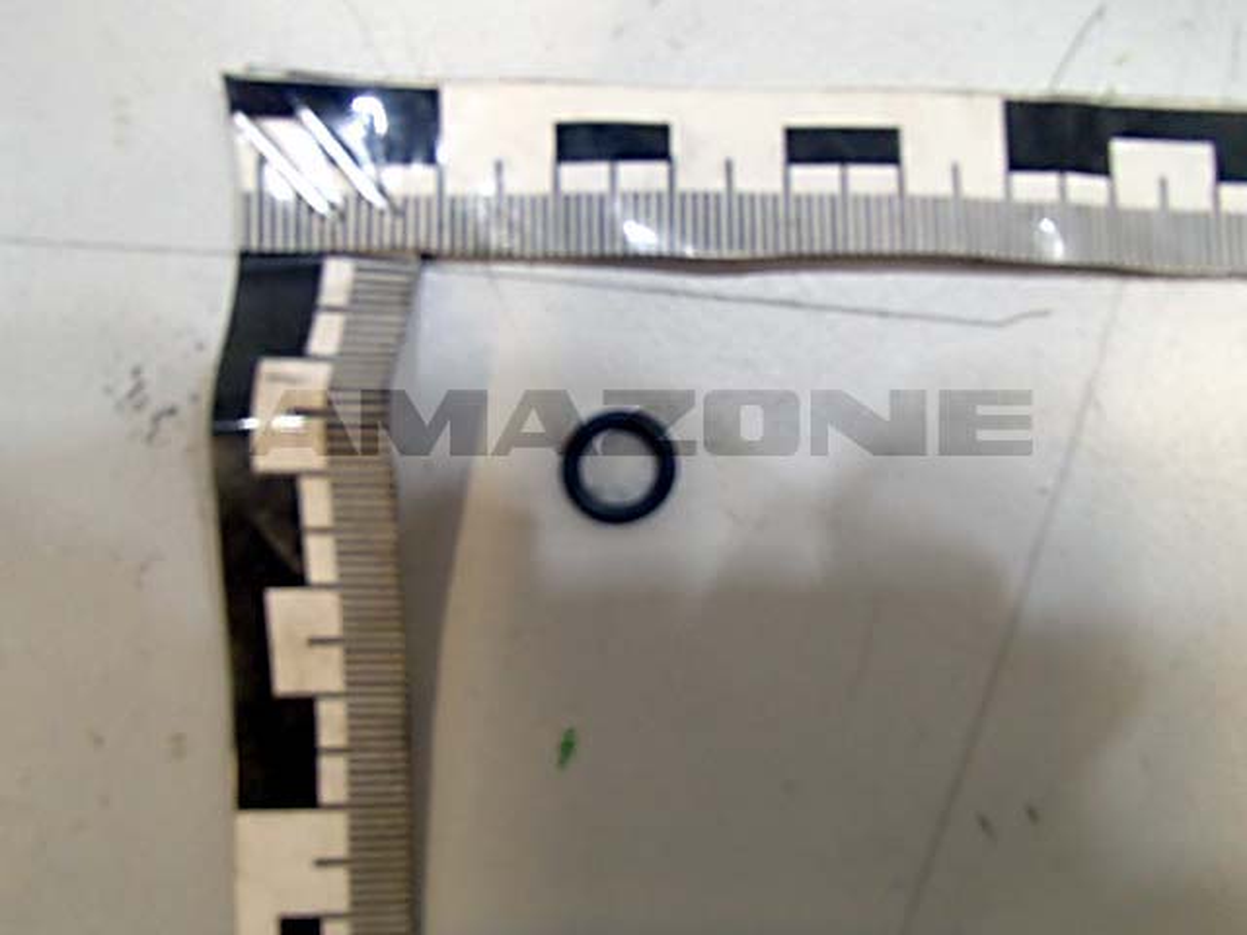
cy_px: 468
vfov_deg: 49.7
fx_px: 1009
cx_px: 624
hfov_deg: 63.4
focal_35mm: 28
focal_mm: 5
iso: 640
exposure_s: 1/30
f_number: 3.9
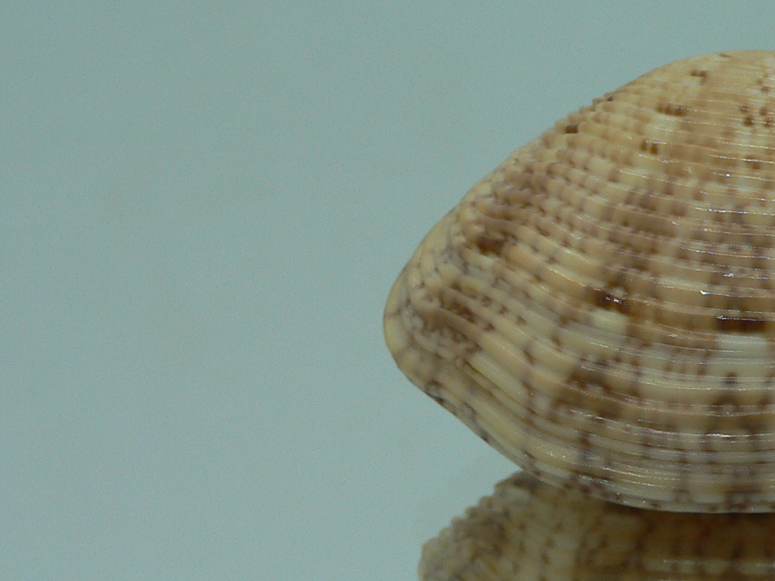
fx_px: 1522
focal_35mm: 68
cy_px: 332
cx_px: 706
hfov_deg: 27.5
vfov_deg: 21.6
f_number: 2.8
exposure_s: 1/60
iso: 80
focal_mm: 4.6
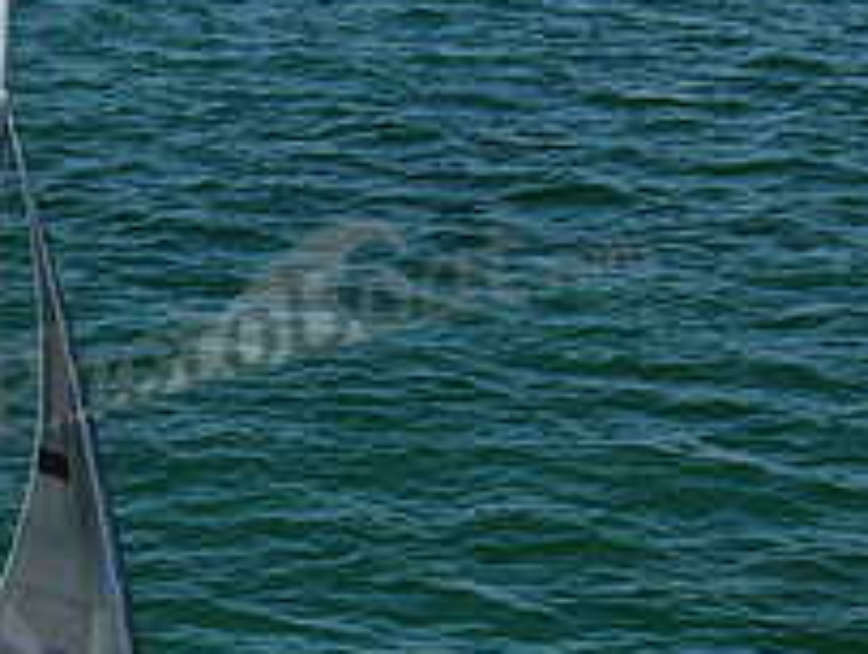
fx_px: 3366
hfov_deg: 14.1
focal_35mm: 134
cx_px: -269
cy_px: 635
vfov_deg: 11.0
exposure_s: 1/1000
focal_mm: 8.42
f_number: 3.8
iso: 100
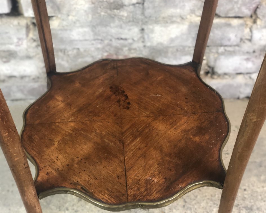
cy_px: 106
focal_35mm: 55
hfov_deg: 34.1
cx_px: 135
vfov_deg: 27.6
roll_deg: +2.0
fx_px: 433
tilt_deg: -43.2
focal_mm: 6
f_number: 2.4
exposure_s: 1/25
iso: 125
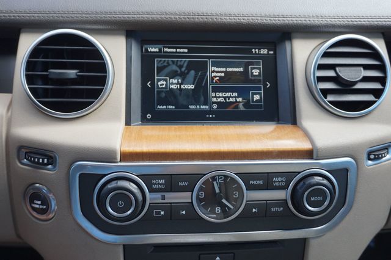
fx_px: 358
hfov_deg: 57.2
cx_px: 196
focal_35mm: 33
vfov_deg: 39.9
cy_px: 130
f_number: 4
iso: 125
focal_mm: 22
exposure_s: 1/60
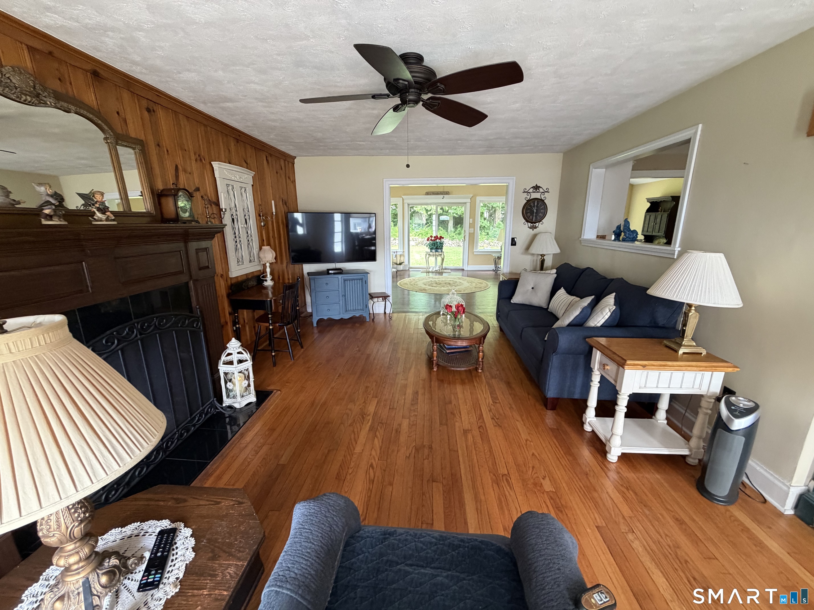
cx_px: 407
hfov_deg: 102.1
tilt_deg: -14.1
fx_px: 329
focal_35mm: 14
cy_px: 305
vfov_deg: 85.7
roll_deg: +1.0
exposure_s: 1/60
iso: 400
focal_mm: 2.22
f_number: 2.2
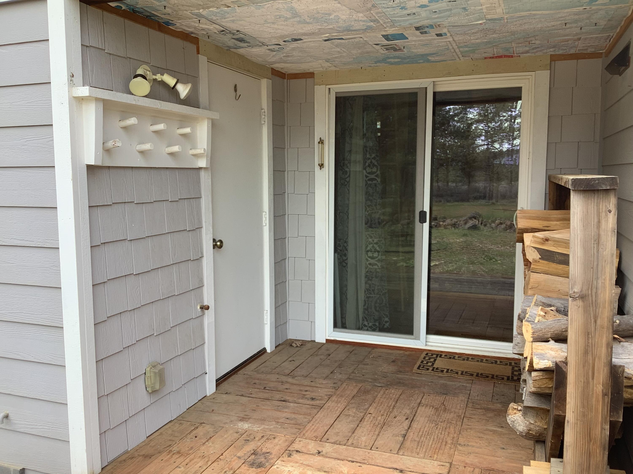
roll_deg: +0.8
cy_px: 237
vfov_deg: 45.4
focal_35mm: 31
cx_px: 316
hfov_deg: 58.4
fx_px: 567
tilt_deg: -6.2
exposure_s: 1/105
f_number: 2.4
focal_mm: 3.3
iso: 25
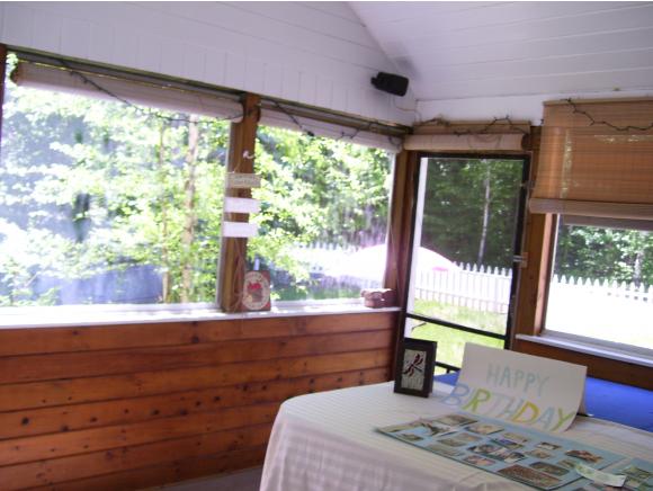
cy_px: 246
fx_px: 699
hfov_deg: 50.1
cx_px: 326
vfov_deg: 38.7
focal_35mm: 37
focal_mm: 6
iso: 80
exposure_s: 1/60
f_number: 2.7
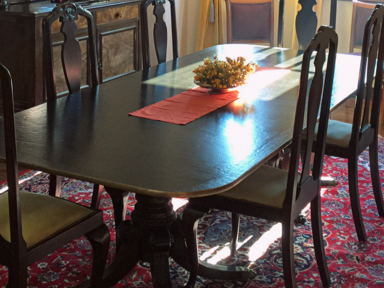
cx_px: 193
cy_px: 5
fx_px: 699
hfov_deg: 30.7
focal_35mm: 63
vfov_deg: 22.4
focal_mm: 4.15
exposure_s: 1/30
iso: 32
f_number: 2.2
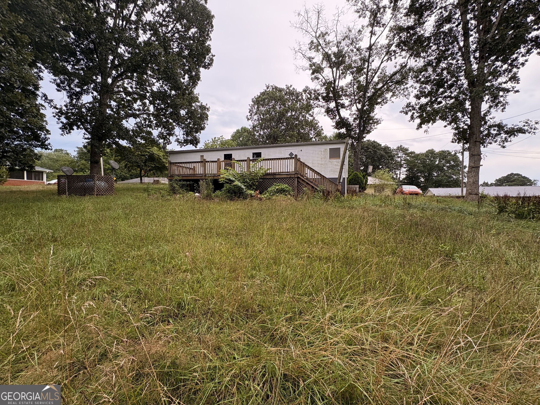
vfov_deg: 85.7
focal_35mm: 14
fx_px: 218
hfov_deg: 102.1
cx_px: 270
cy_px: 202
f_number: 2.2
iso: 64
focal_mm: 2.22
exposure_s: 1/231
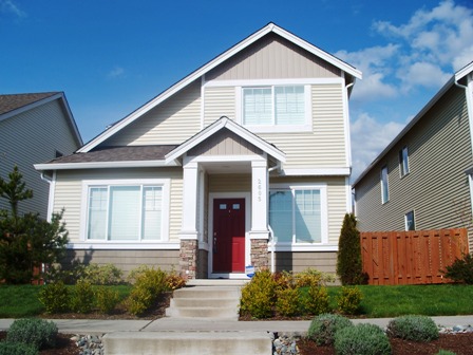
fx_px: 506
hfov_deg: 50.1
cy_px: 178
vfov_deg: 38.7
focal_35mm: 37
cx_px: 236
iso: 64
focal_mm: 7.8
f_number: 4
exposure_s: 1/800
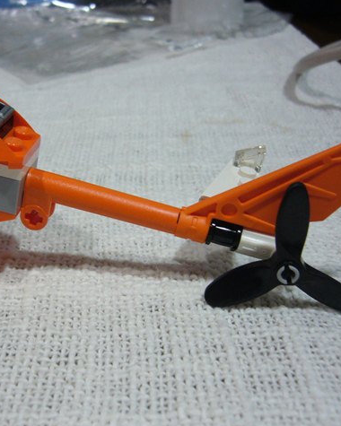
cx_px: 105
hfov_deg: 32.4
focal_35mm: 46
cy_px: 213
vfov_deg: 40.3
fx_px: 580
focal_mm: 5.8
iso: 200
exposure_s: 1/10
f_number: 2.8
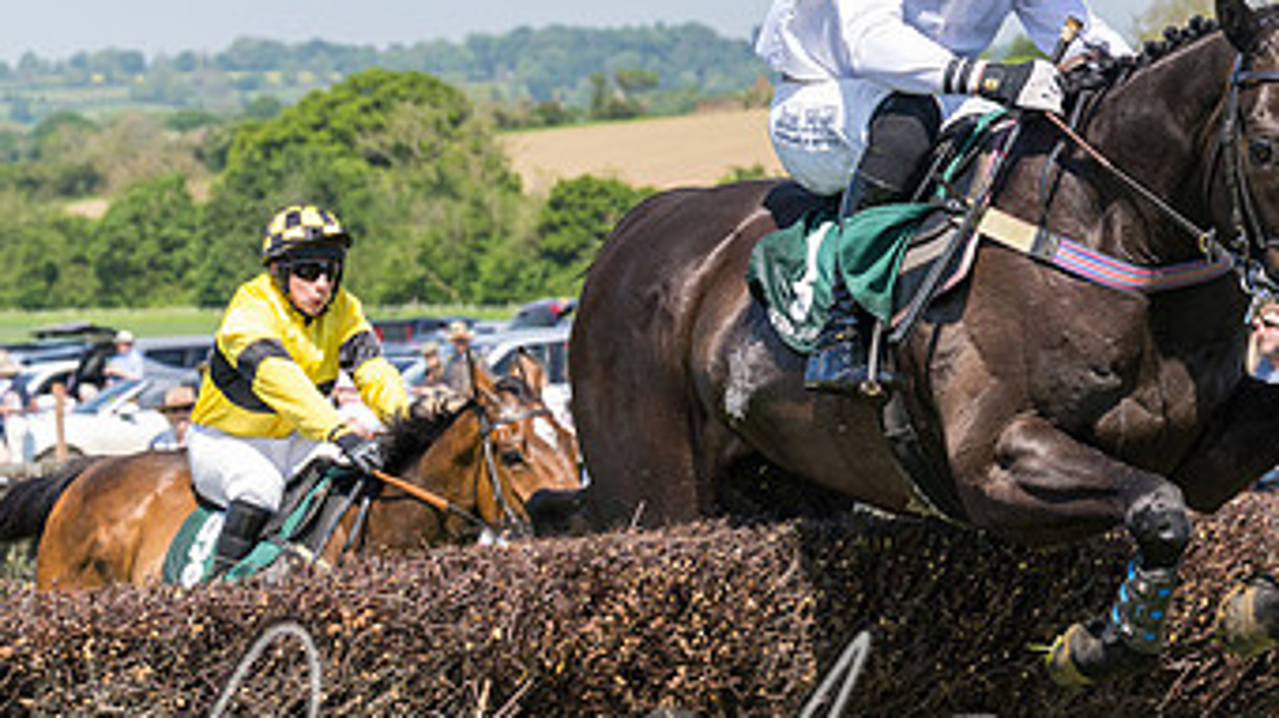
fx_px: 5933
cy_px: 516
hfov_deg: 12.3
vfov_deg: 6.9
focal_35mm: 175
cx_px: 989
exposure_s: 1/800
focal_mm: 70
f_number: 5
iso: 200
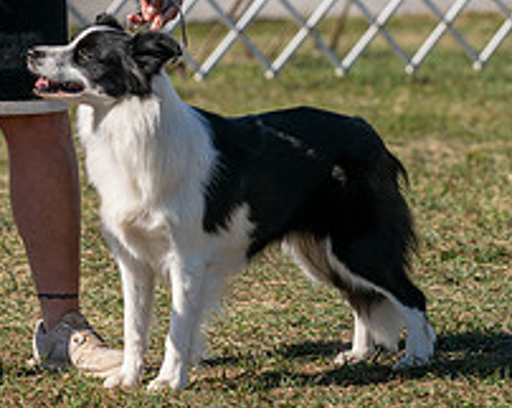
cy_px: -18
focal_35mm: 399
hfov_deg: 4.9
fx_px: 6037
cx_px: 163
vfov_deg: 3.9
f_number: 4.5
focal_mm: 127
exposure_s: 1/1250
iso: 100
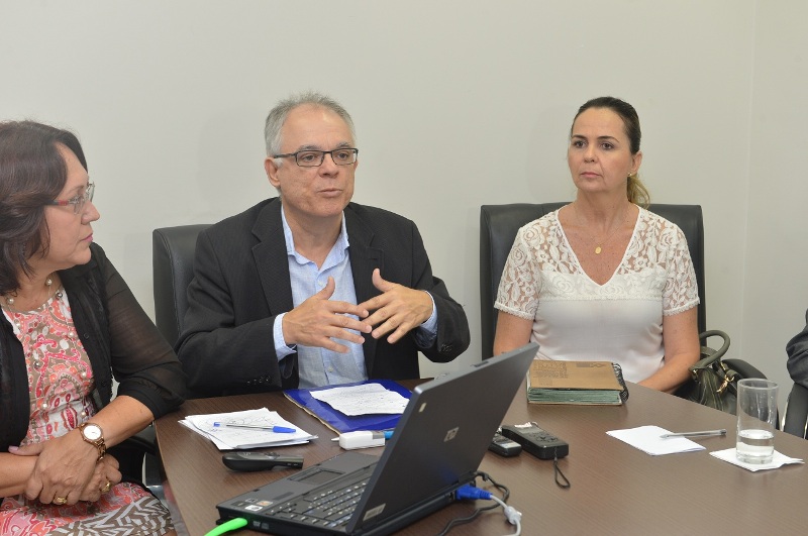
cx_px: 404
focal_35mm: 66
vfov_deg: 20.6
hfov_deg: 30.6
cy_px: 268
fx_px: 1479
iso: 800
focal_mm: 66
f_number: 7.1
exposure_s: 1/60
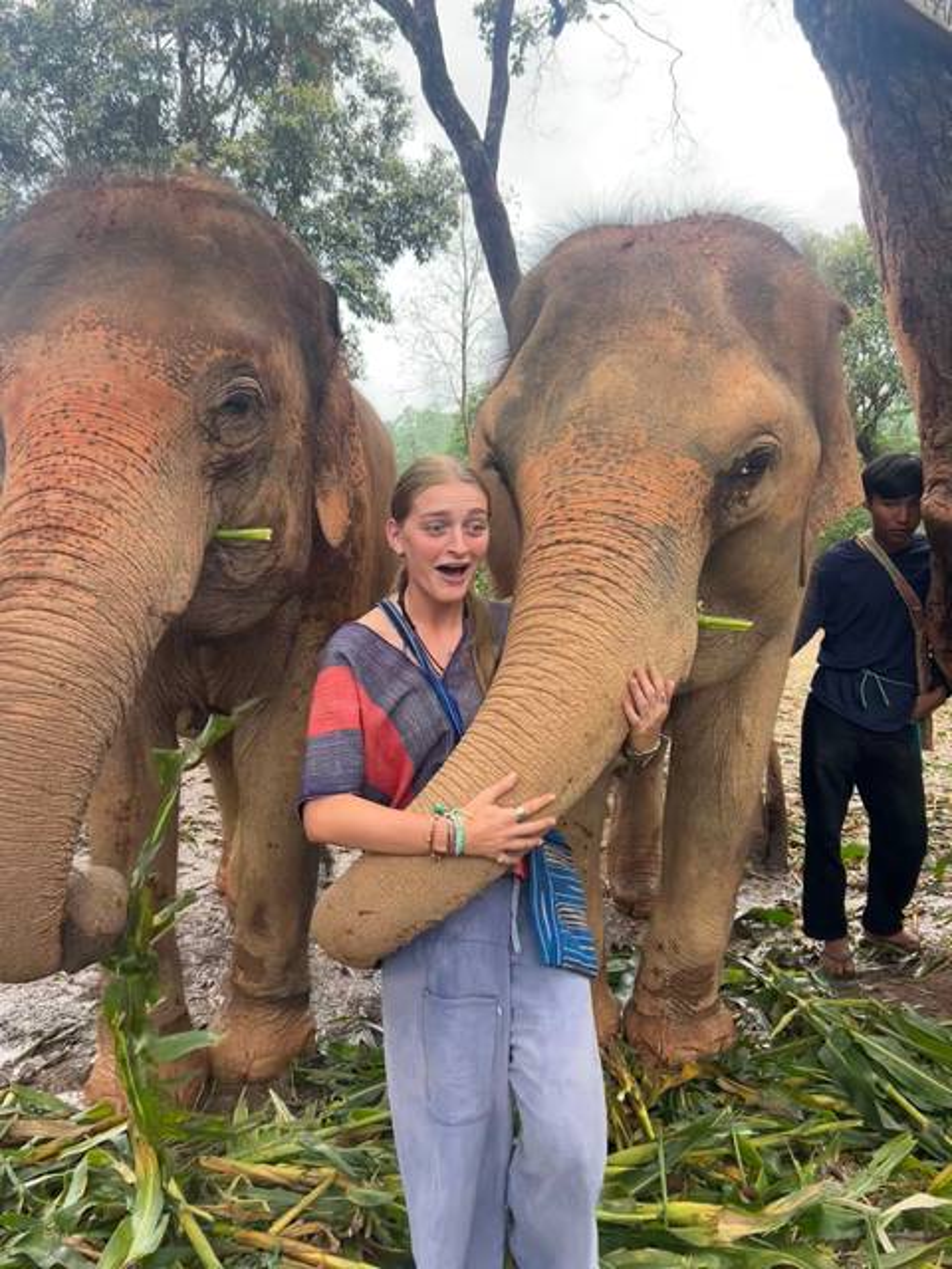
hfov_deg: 53.1
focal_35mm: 26
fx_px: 953
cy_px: 634
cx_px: 476
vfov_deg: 67.3
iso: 50
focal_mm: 5.7
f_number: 1.5
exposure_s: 1/341
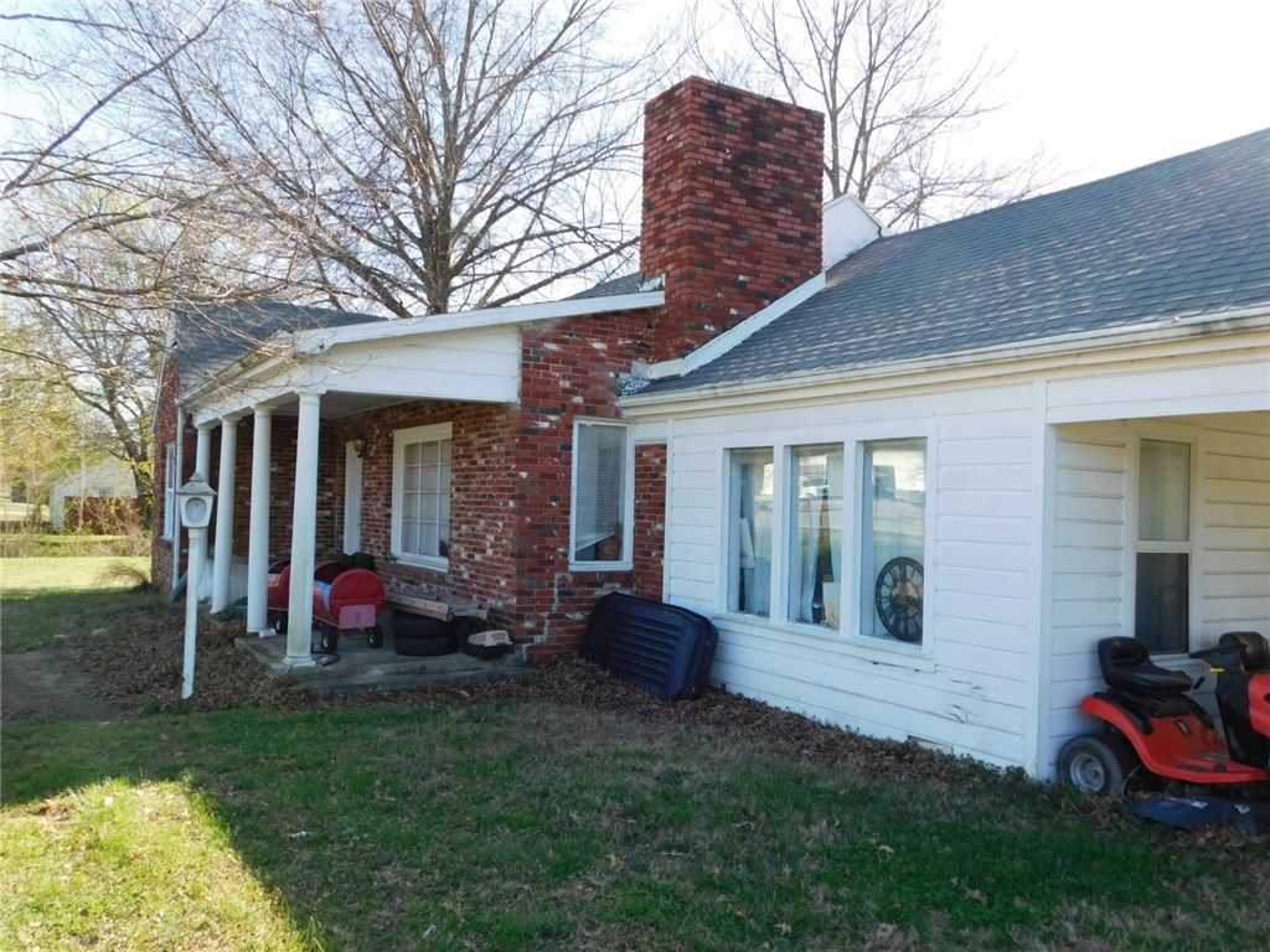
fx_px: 1027
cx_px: 635
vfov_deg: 49.7
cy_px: 476
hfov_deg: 63.4
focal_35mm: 28
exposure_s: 1/400
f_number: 3.2
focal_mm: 4.9
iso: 125
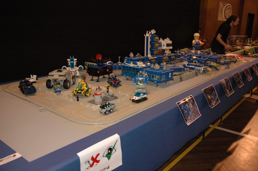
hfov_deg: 57.3
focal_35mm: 33
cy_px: 86
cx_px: 129
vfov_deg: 39.9
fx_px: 236
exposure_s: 1/60
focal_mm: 22
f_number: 4
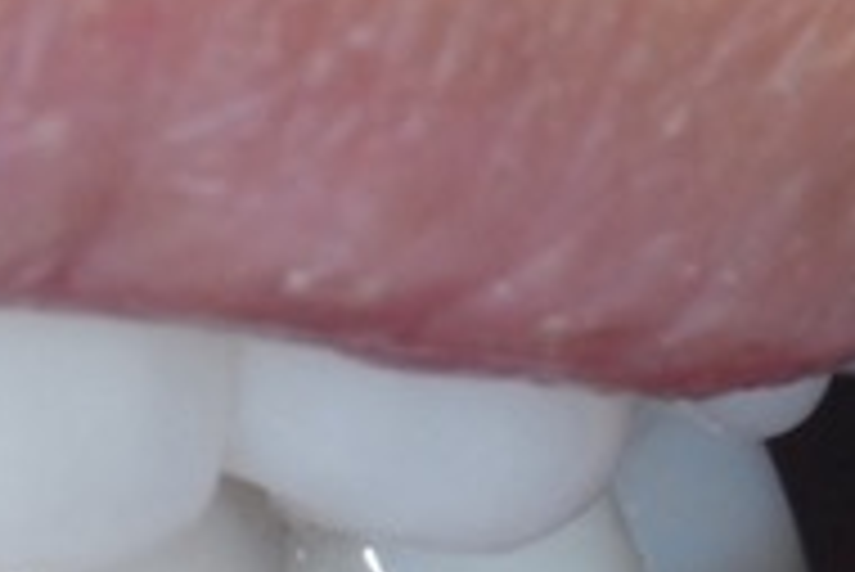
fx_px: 23581
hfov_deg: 2.1
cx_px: -819
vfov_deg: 1.4
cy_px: 698
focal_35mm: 992
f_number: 22
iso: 400
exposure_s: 1/60
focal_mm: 105
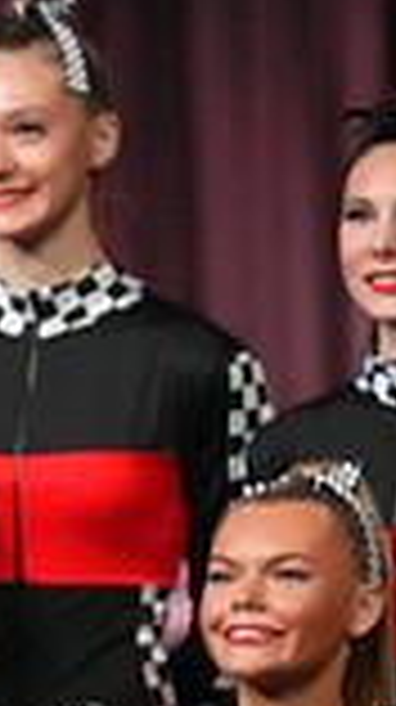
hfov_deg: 1.0
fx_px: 21750
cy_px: 452
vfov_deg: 1.9
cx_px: -842
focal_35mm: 1162
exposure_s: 1/1250
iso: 16000
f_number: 3.5
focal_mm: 300
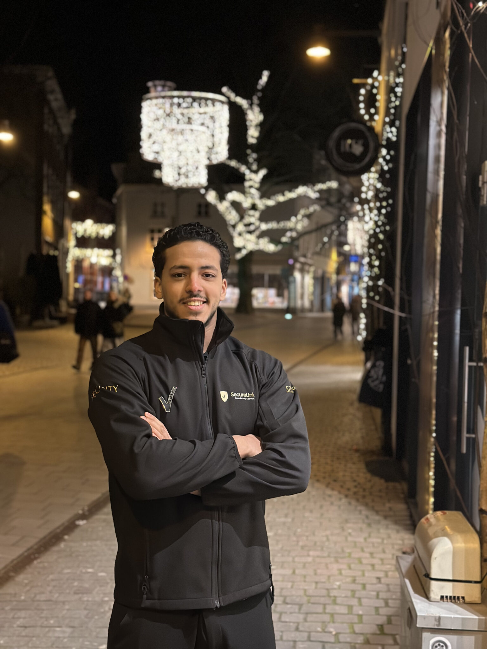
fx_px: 900
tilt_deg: -1.9
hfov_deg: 30.3
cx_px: 244
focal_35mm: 48
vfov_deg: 39.7
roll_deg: -1.9
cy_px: 324
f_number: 1.78
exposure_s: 1/33
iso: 640
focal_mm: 6.86
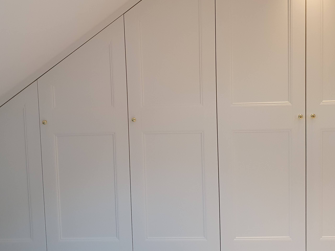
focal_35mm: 41
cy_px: 101
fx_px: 397
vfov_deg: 35.0
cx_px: 157
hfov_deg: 45.7
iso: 250
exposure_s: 1/50
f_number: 2.4
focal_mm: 4.32
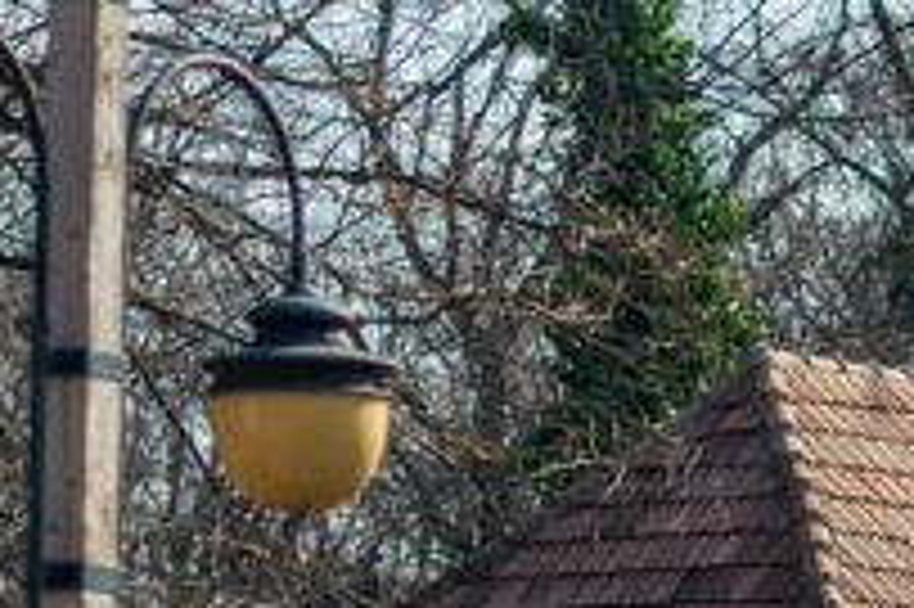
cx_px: 1612
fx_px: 6393
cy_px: 885
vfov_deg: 5.4
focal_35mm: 252
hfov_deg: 7.9
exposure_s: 1/2500
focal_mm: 50
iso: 100
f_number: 1.8
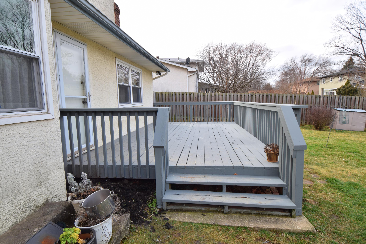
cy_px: 122
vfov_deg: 63.2
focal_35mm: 20
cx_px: 183
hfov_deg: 85.4
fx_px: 198
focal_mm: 13
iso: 100
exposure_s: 1/125
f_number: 7.1
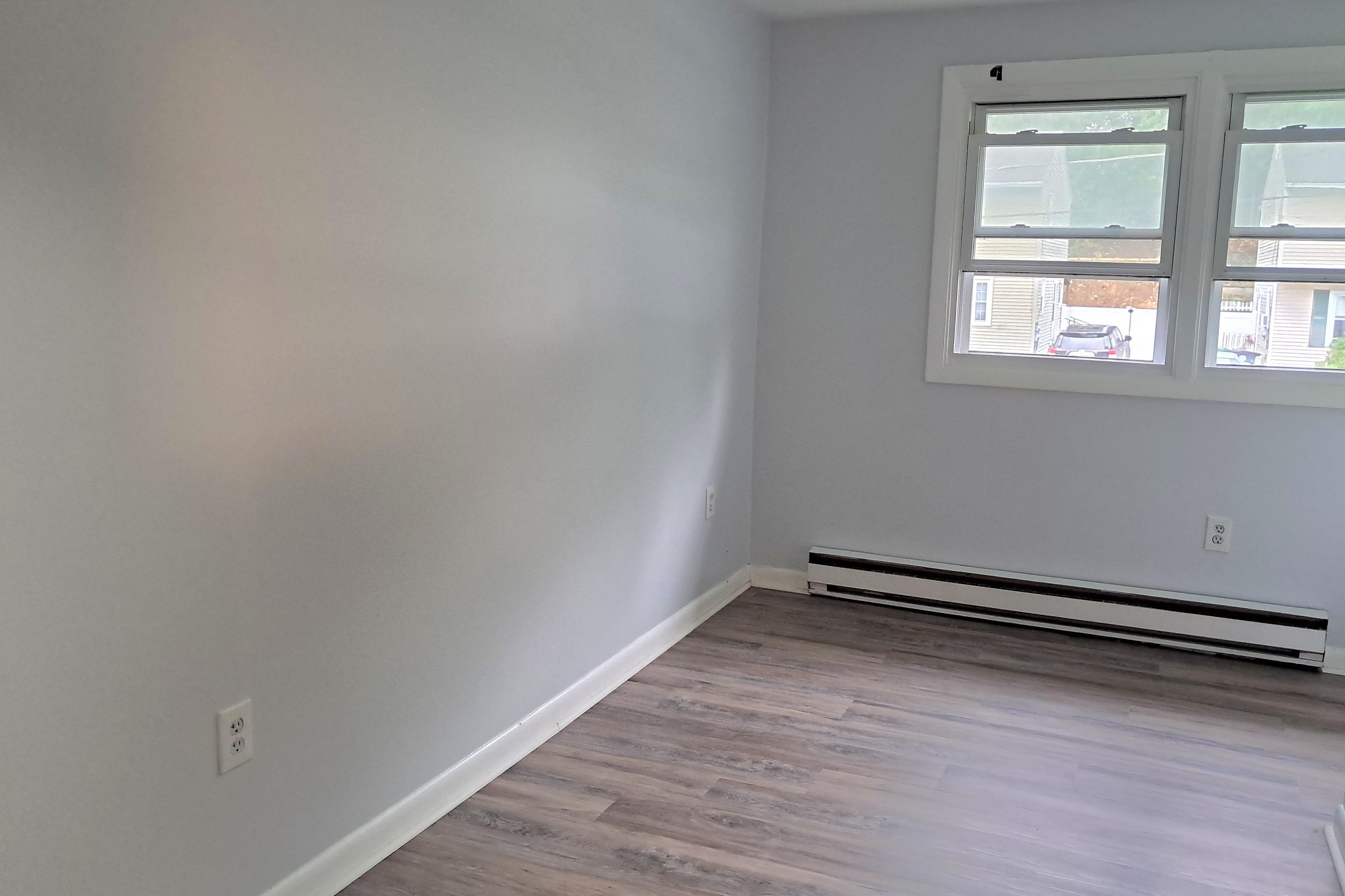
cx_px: 656
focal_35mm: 29
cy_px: 428
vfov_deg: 44.9
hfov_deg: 63.7
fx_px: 1083
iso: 500
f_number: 1.8
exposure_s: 1/60.2
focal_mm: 4
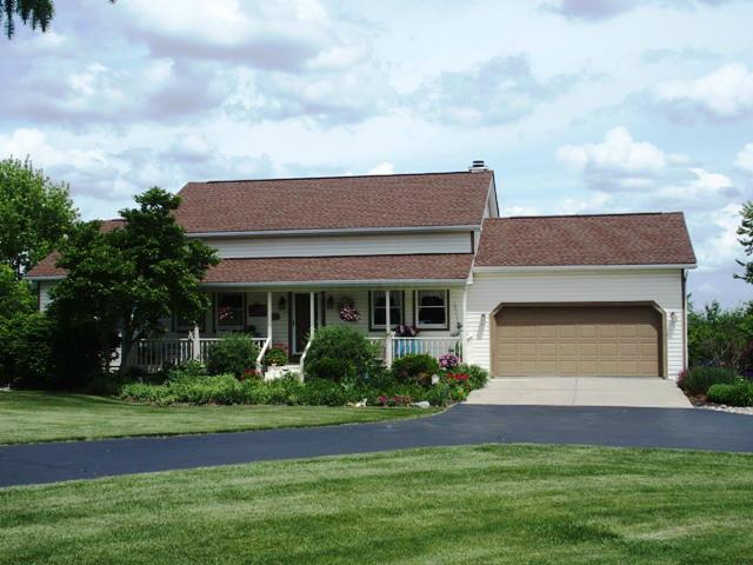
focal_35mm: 46
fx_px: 1001
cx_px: 376
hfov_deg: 41.2
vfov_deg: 31.5
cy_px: 282
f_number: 5.6
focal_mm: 9.8
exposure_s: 1/500
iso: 100
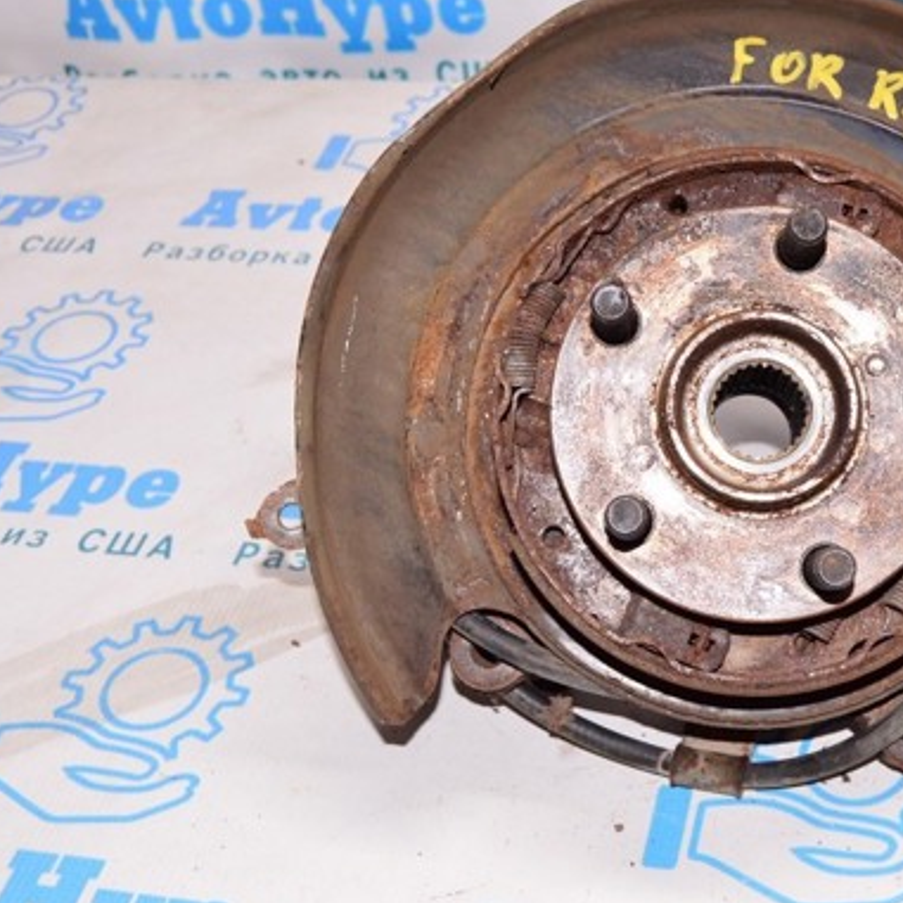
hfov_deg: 29.2
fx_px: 1703
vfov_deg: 29.7
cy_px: 425
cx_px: 683
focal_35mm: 58
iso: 1600
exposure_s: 1/80
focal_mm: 27
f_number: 8
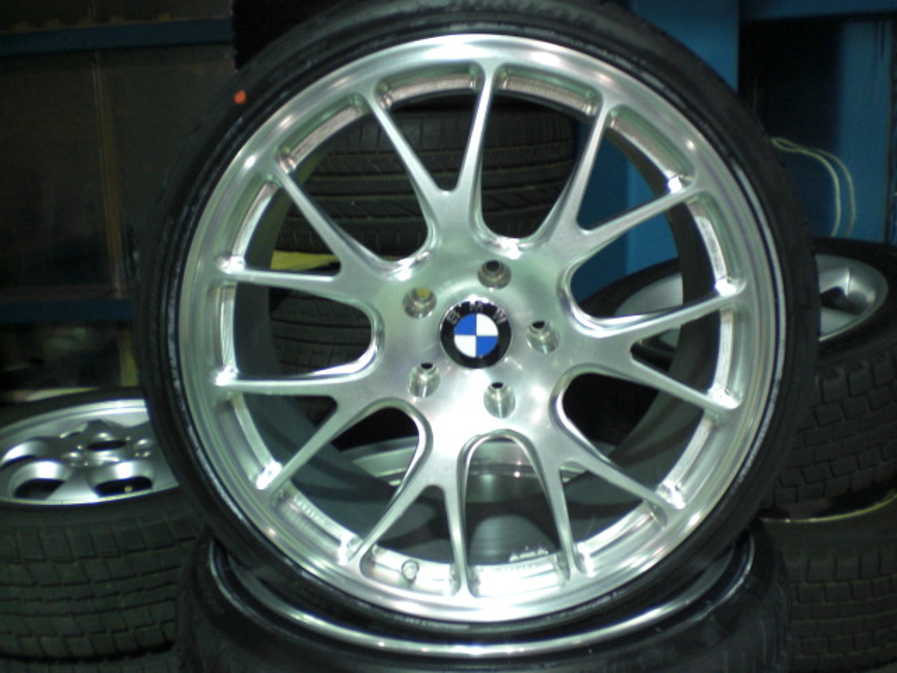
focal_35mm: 38
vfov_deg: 37.7
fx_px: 985
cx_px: 448
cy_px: 336
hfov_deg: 49.0
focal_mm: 6.3
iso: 200
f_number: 3.1
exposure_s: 1/5
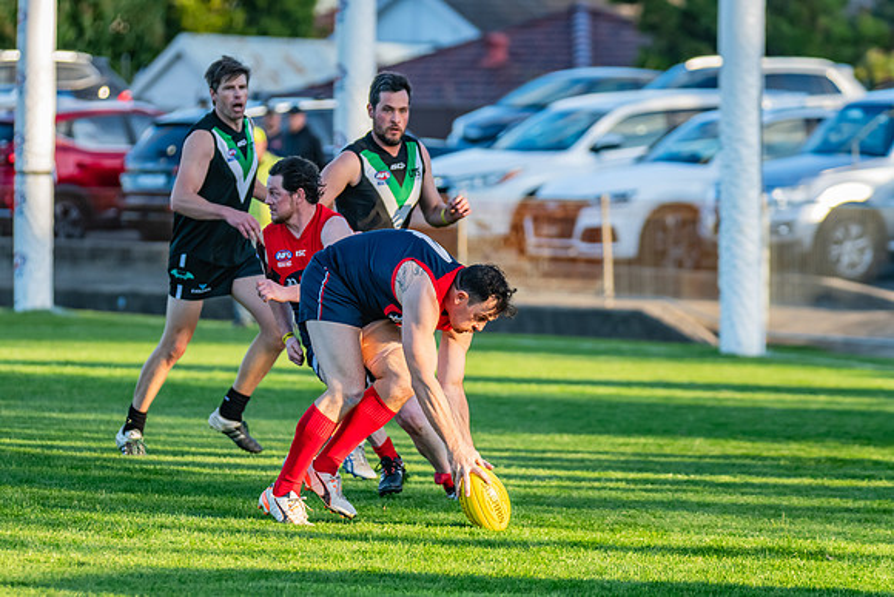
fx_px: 7495
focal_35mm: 302
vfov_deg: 4.6
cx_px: 344
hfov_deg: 6.8
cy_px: 339
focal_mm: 240
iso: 1100
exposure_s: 1/1600
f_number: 4
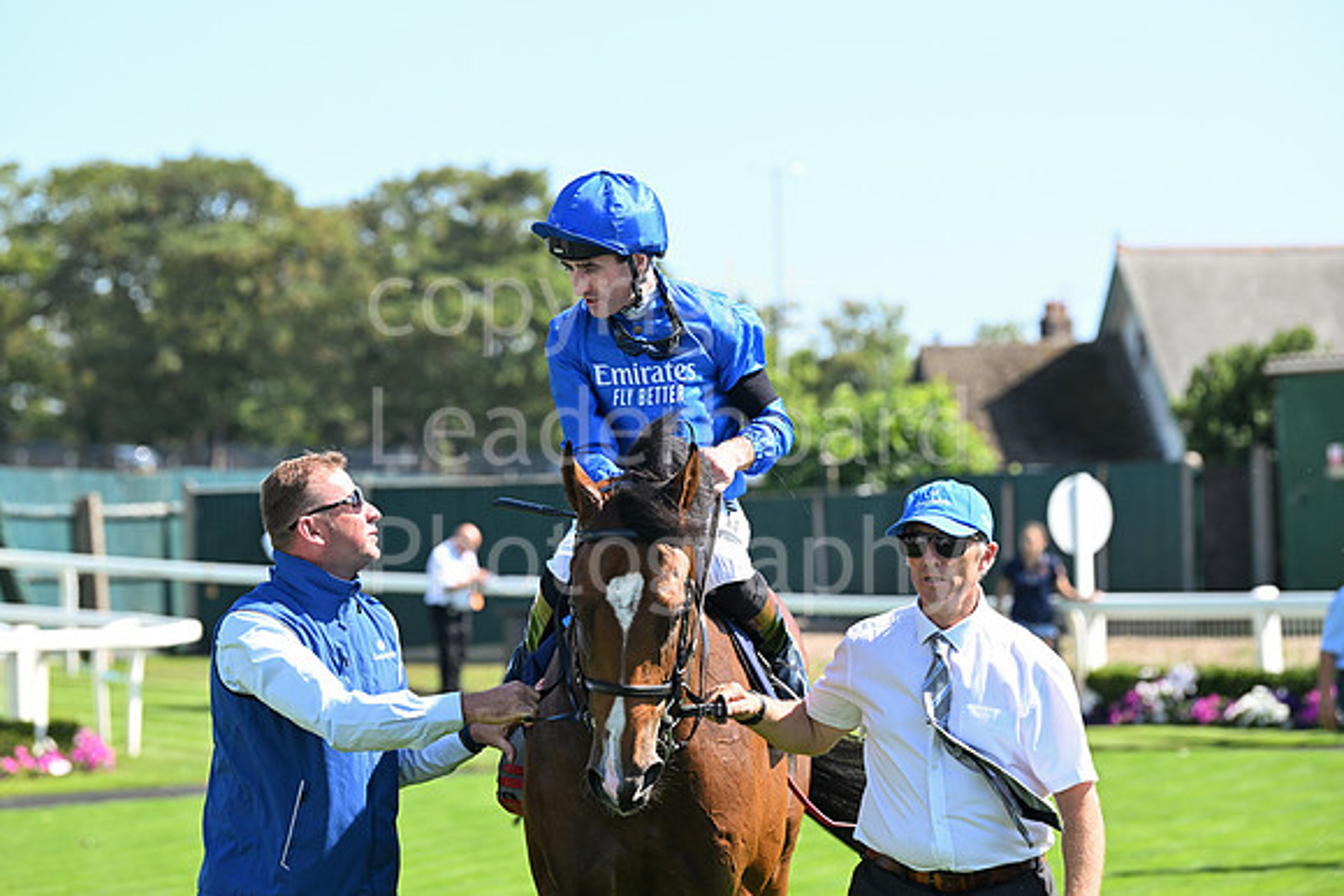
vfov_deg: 8.6
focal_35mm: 160
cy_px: 448
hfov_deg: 12.8
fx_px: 5974
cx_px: 672
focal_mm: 160
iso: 400
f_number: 5
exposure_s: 1/1000
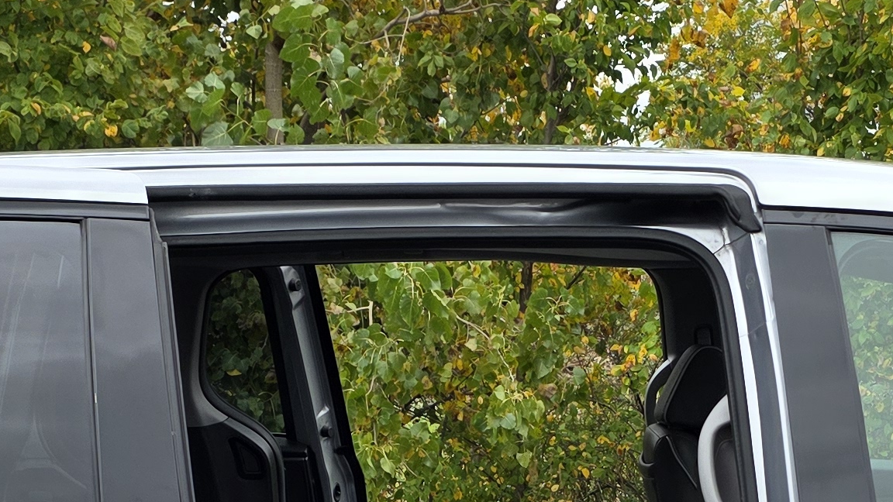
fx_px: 2060
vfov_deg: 12.9
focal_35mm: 87
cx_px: 540
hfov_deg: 24.4
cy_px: 847
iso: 32
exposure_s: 1/359
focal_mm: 6.3
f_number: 1.7
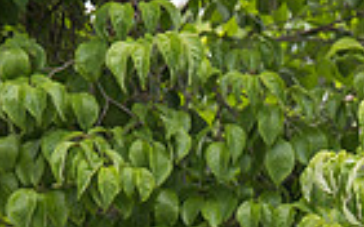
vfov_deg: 4.2
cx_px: 296
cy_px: 562
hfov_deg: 6.9
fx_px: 2995
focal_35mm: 302
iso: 400
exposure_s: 1/500
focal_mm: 62
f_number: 4.5
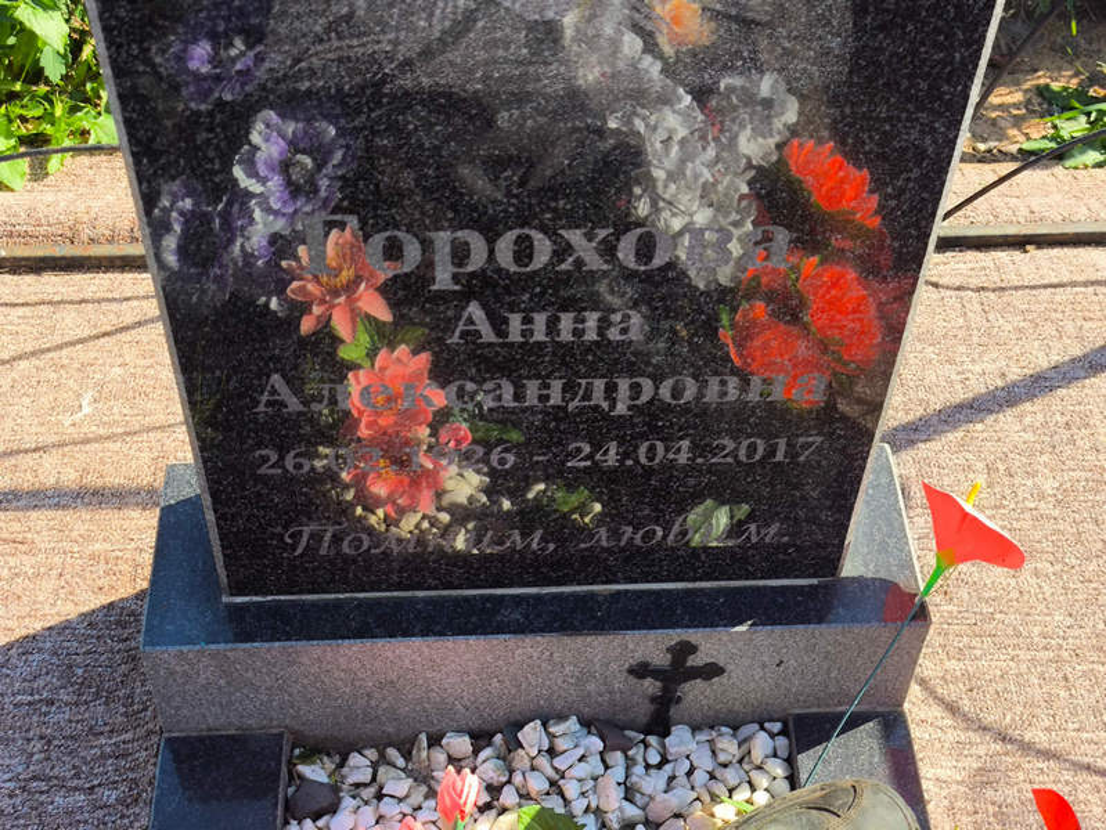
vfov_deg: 29.1
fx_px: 1598
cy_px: 415
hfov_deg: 38.2
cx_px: 553
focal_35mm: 50
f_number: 1.7
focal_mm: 4.71
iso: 50
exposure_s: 1/532
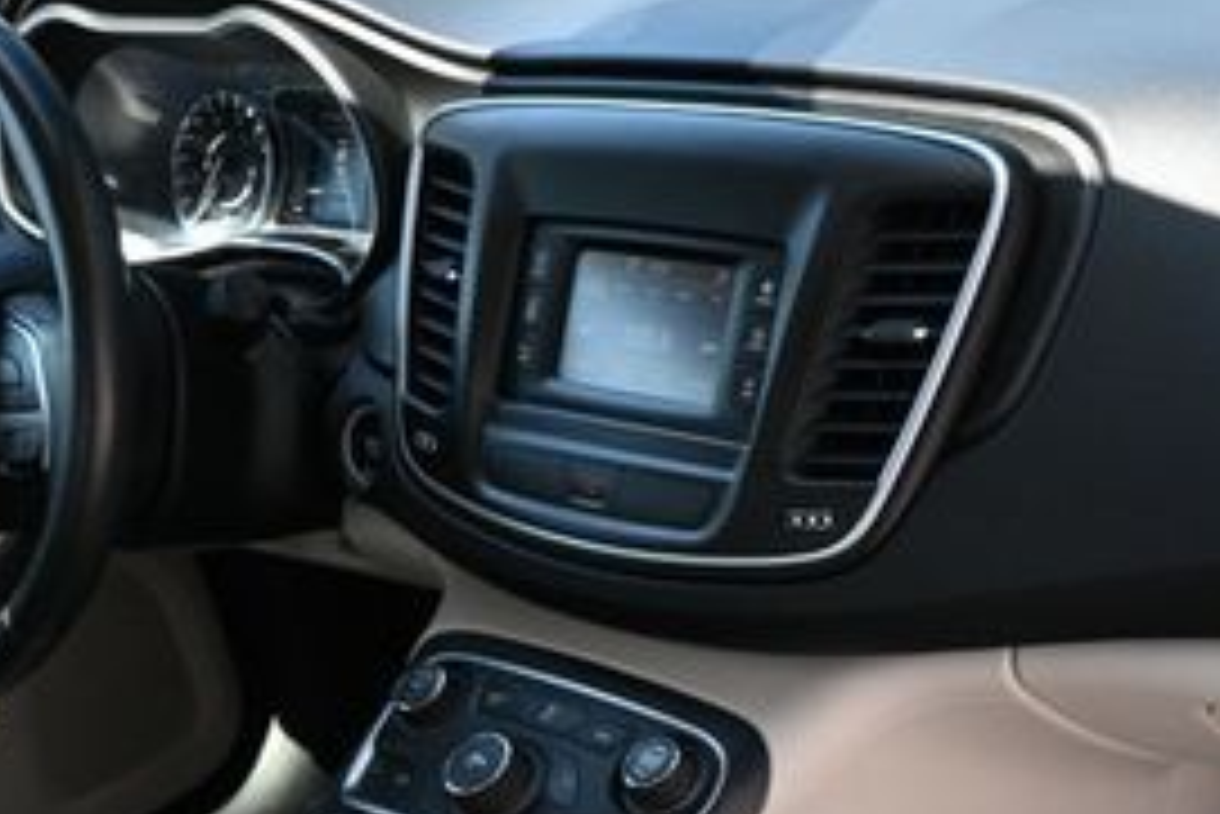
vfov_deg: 21.9
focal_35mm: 60
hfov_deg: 32.3
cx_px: 986
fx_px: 2040
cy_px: 792
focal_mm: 17
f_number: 4
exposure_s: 1/250
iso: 360
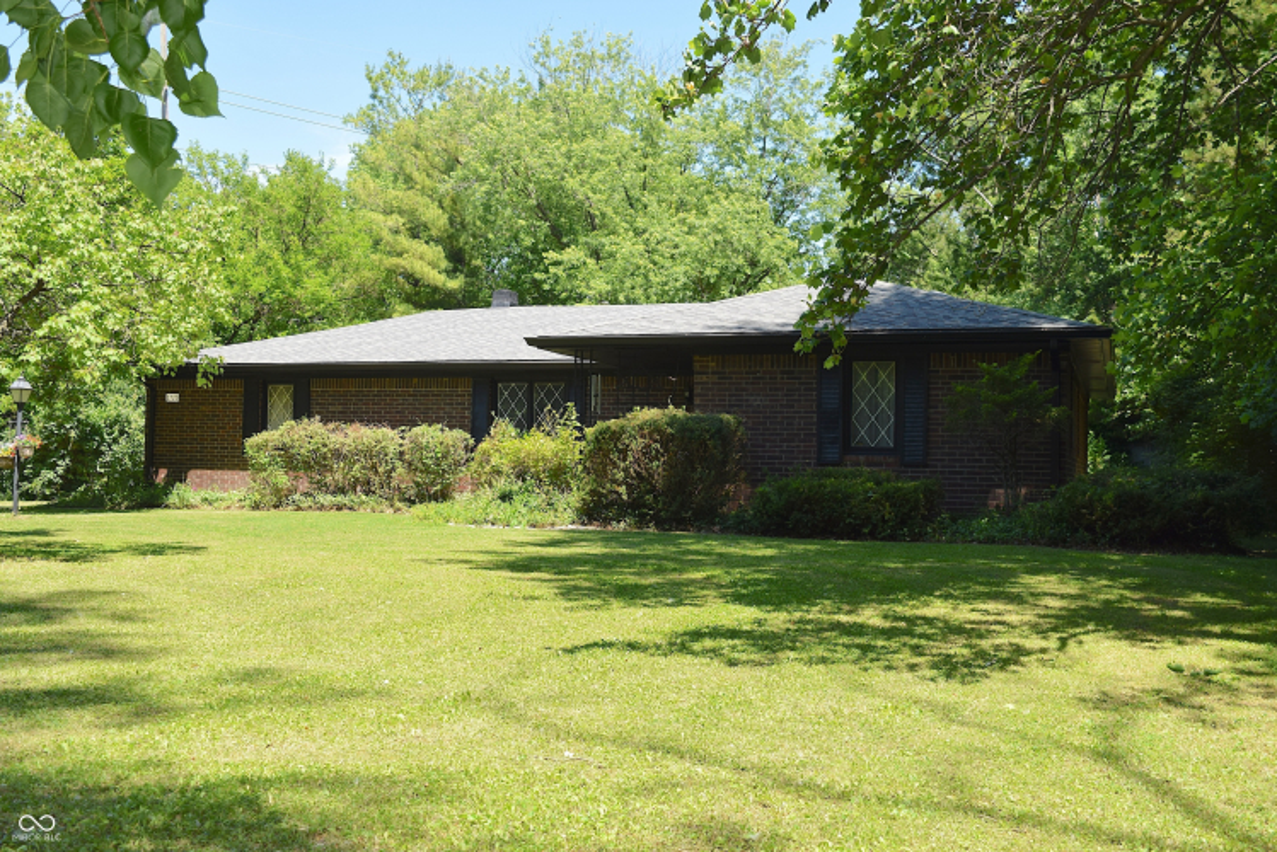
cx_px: 638
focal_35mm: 39
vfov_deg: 34.2
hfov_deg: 49.5
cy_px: 426
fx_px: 1384
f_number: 6.3
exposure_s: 1/160
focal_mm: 26
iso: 100
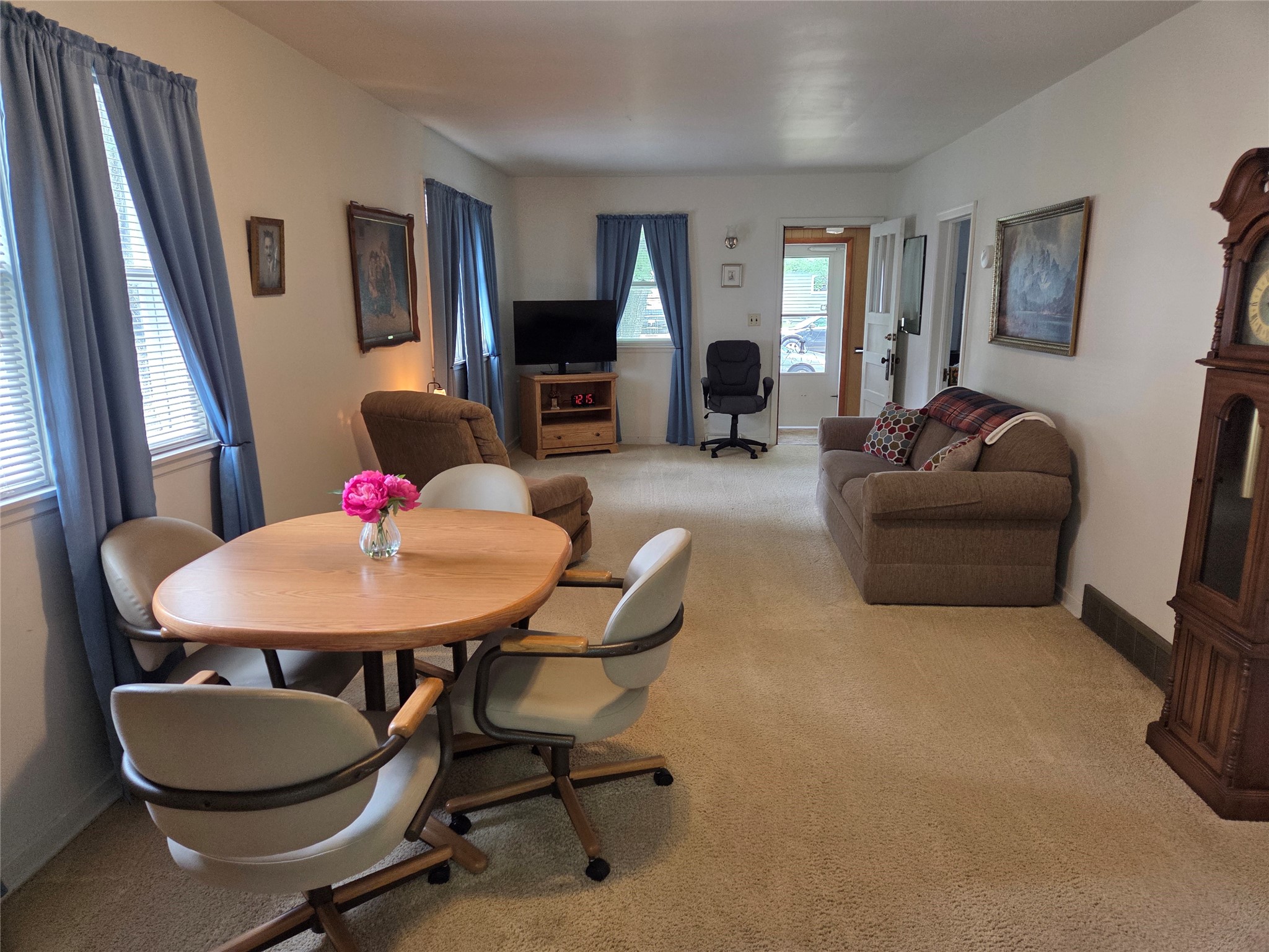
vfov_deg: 58.9
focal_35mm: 23
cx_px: 634
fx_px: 843
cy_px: 476
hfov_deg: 73.9
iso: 200
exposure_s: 1/60
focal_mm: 5.4
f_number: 1.8
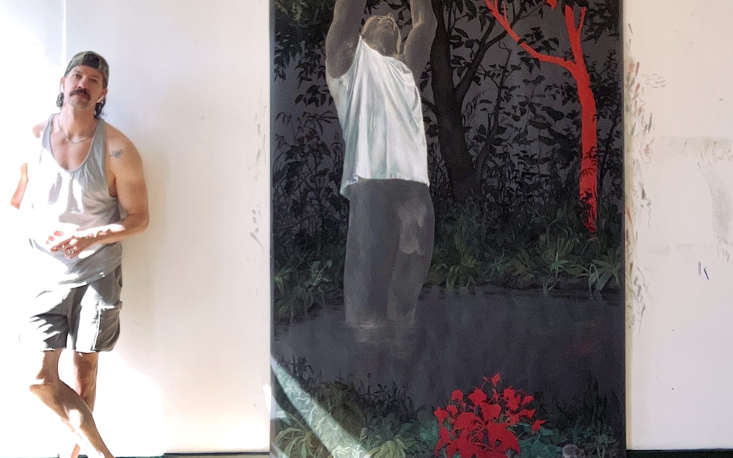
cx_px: 352
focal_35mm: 50
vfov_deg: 25.5
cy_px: 118
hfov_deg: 40.3
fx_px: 999
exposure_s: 1/121
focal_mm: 2.87
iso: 32
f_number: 2.2
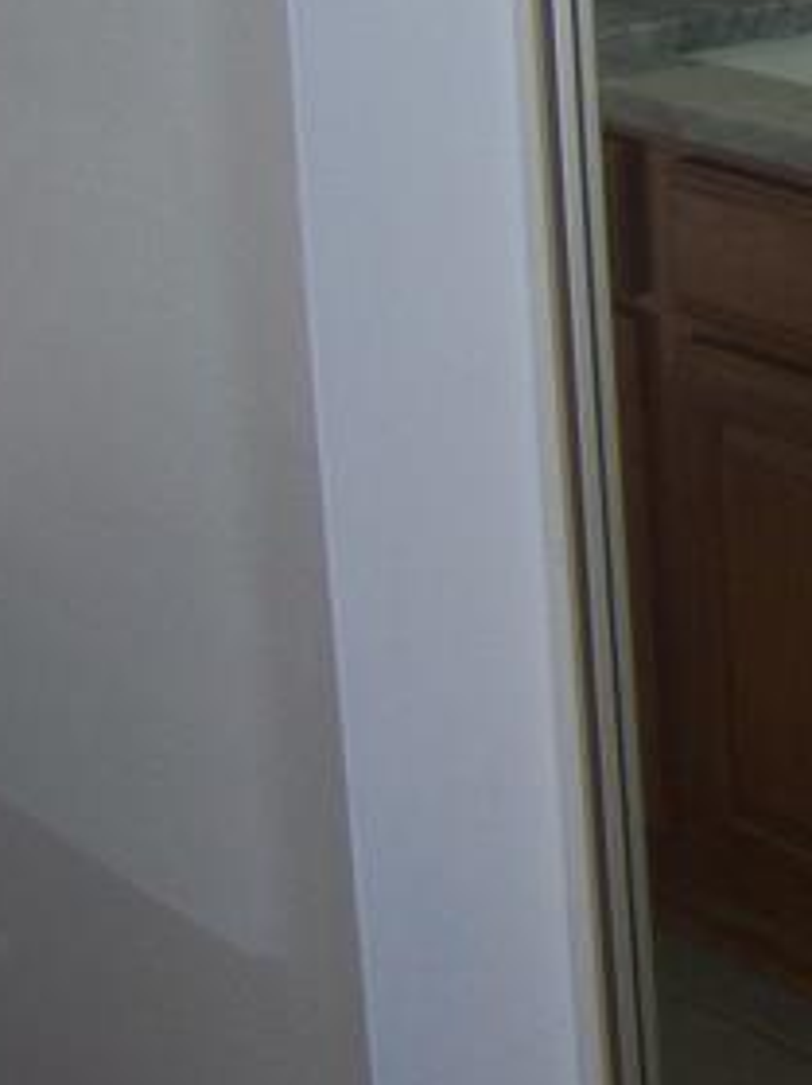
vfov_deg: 14.6
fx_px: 4132
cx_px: 1748
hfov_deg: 10.2
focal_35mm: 132
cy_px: -86
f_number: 2.8
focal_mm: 7.5
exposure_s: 1/60
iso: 80
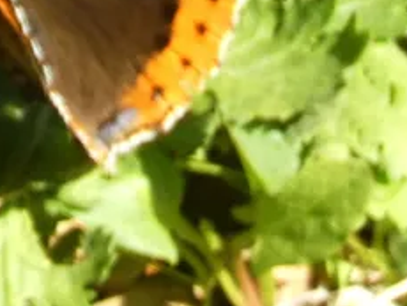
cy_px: -90
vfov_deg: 0.5
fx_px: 38711
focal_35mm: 3289
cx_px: 80
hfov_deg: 0.6
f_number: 5.8
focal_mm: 211.8
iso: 200
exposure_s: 1/125
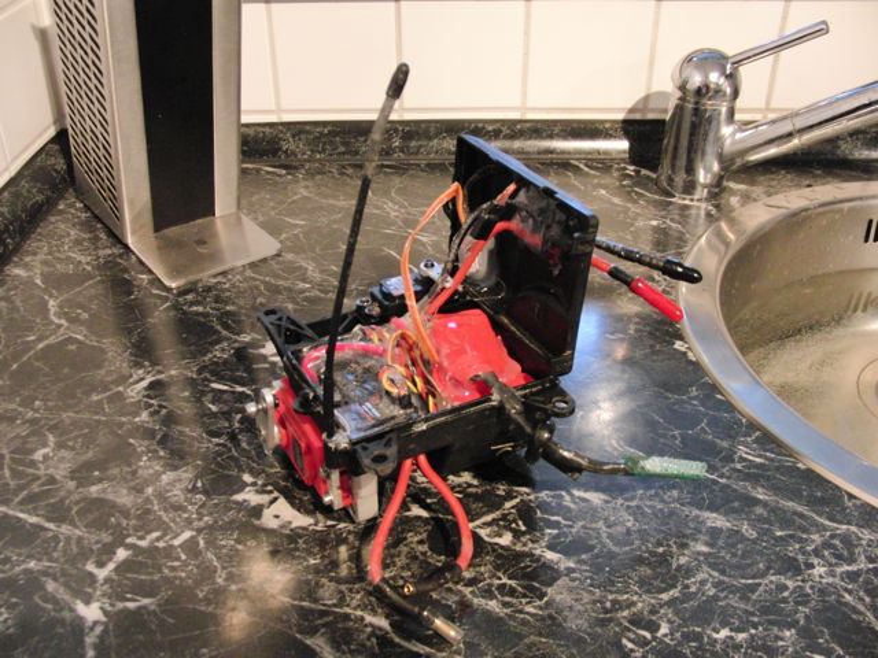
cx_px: 439
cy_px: 329
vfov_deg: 38.7
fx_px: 938
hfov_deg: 50.1
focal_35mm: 37
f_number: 3.6
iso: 400
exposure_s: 1/10
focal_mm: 6.42
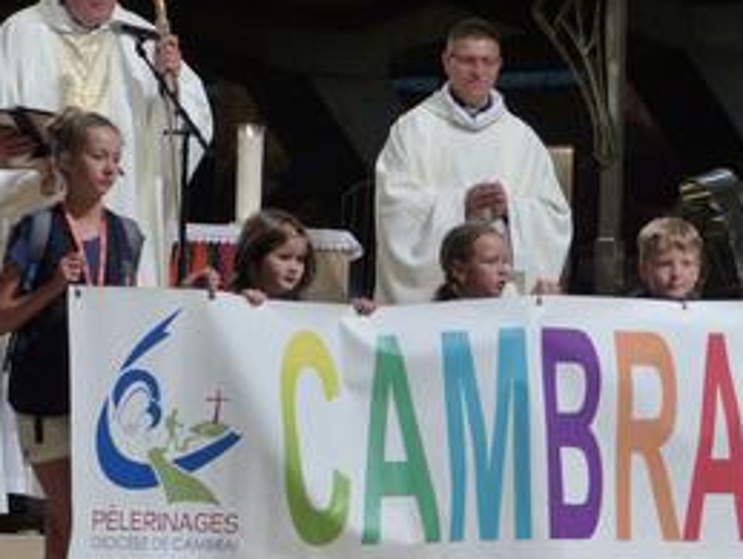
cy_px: 235
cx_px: 430
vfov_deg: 5.0
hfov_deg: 6.7
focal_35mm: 296
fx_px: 6362
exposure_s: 1/80
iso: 320
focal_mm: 34.5
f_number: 2.8
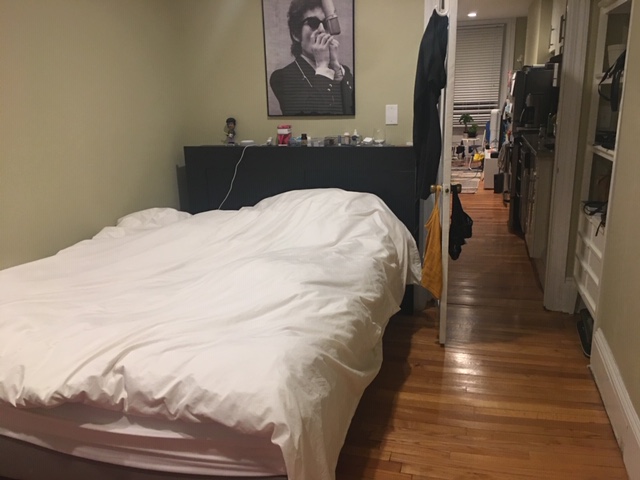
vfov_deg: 48.2
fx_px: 536
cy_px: 240
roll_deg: +1.3
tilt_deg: -14.6
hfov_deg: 61.7
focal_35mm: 29
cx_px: 320
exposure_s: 1/15
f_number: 2.2
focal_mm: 4.15
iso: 100
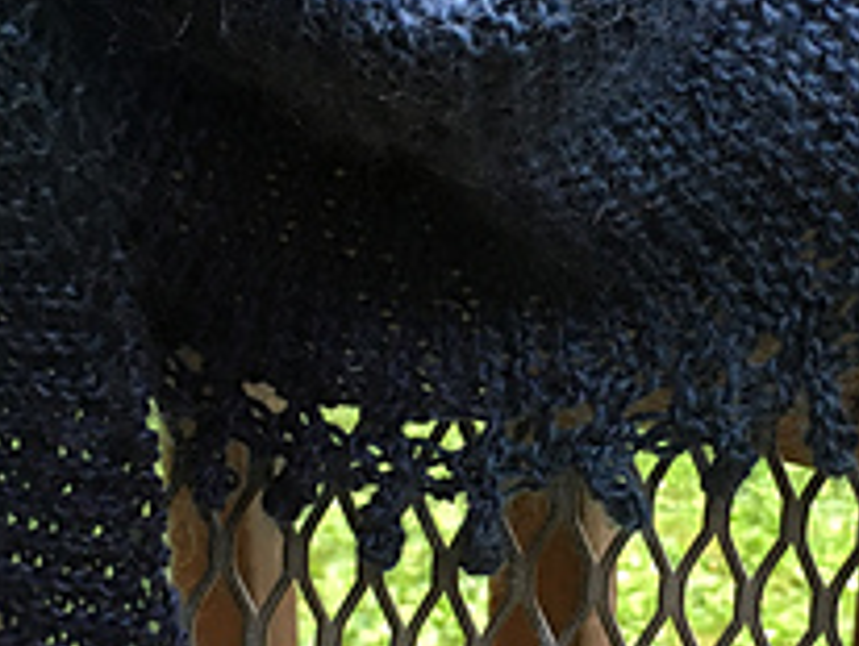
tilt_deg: -29.3
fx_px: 2236
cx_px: 609
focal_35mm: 90
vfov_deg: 16.4
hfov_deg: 21.6
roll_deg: -2.0
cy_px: 329
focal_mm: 4.15
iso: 40
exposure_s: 1/30
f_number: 2.2
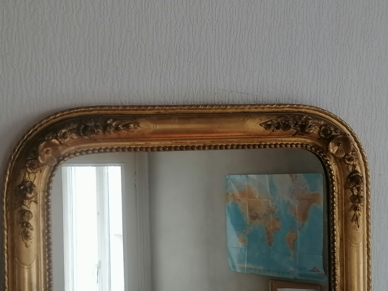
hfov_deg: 30.7
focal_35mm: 63
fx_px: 706
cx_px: 194
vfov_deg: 23.3
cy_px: 146
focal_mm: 5.3
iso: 100
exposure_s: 1/33.3
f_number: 1.8
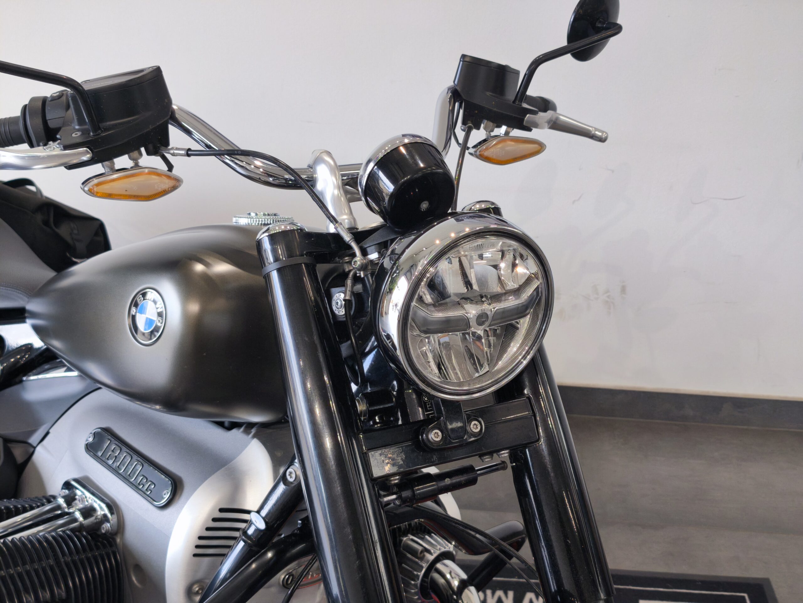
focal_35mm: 46
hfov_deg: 41.2
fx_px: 1067
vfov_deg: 31.5
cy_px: 302
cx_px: 402
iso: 80
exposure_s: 1/100
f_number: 1.6
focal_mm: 6.57
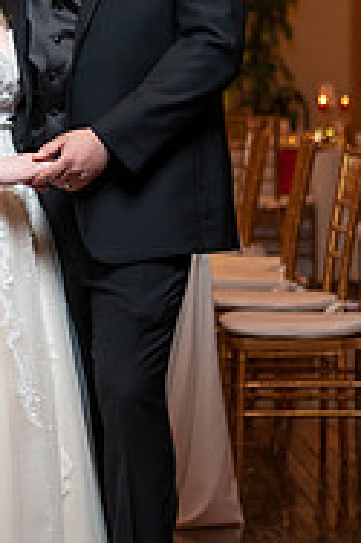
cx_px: -6
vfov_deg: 12.2
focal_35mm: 168
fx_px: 2531
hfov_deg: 8.1
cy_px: 107
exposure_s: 1/250
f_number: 2.8
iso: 2000
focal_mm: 70
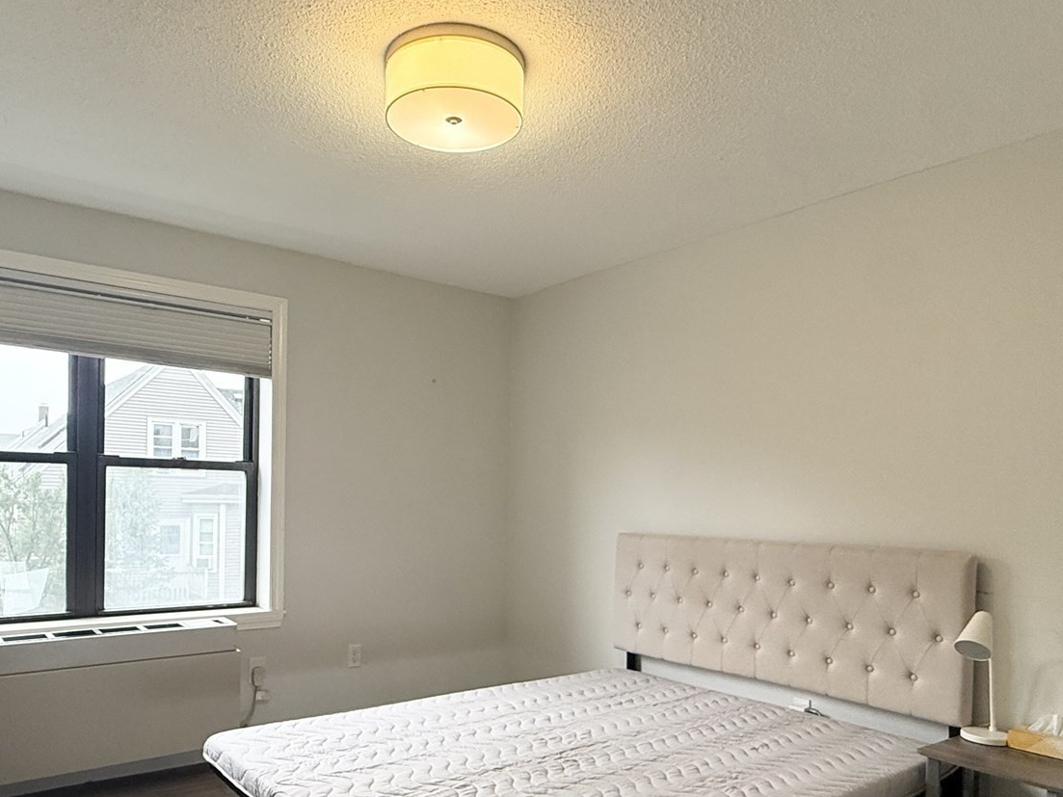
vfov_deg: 52.4
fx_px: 798
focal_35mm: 26
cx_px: 492
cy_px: 505
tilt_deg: +0.1
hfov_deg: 67.2
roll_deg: -0.8
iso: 200
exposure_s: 1/120
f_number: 2.2
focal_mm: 2.22
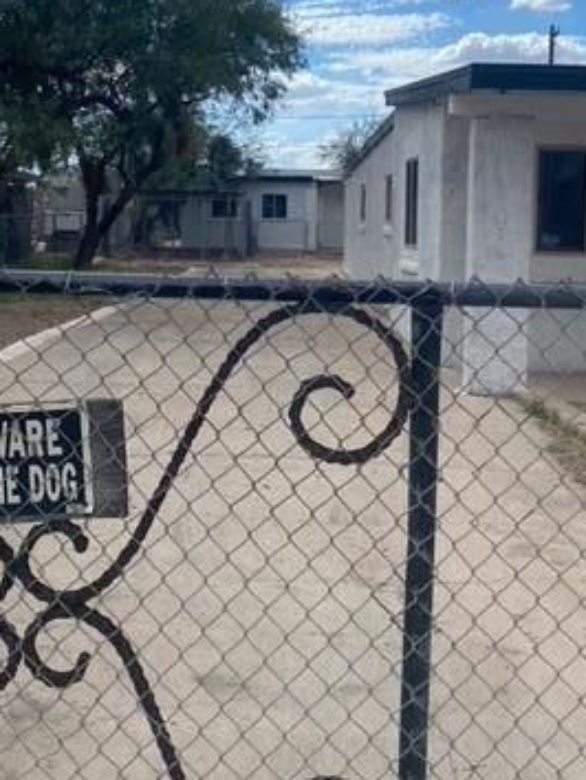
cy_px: 260
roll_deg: -2.6
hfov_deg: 30.7
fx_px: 1060
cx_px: 207
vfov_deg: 39.9
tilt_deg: -1.9
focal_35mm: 47
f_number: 1.8
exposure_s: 1/4274
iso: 32
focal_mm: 4.25
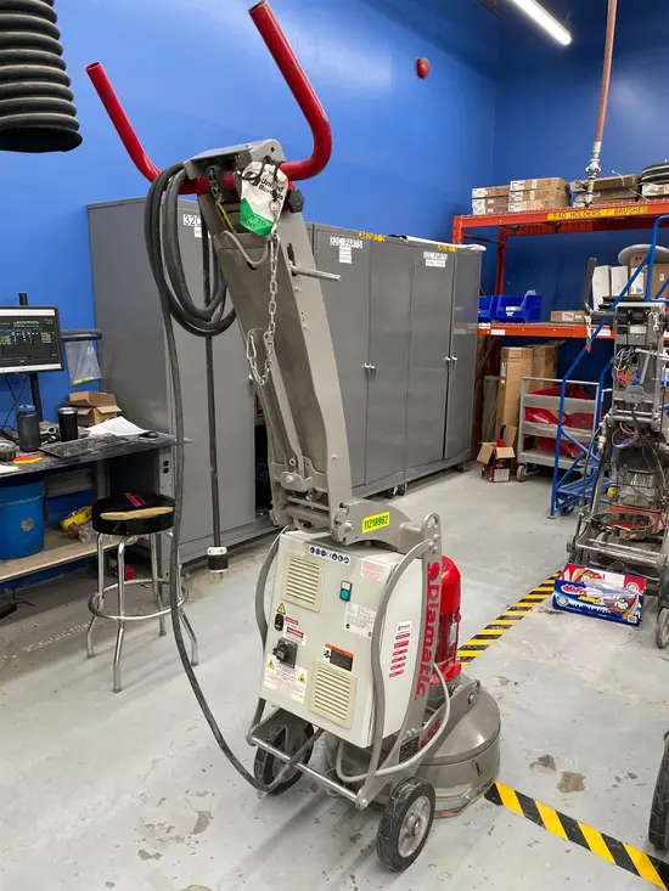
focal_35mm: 26
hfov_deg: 53.1
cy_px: 446
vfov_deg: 67.3
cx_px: 334
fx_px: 670
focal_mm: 4.2
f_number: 1.6
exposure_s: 1/60
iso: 160
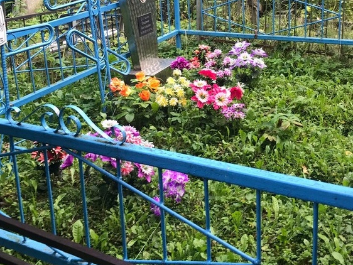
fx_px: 520
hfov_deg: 37.5
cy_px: 65
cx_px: 175
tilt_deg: -10.7
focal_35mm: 51
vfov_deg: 28.2
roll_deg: -0.5
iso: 25
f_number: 1.8
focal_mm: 3.99
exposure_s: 1/100
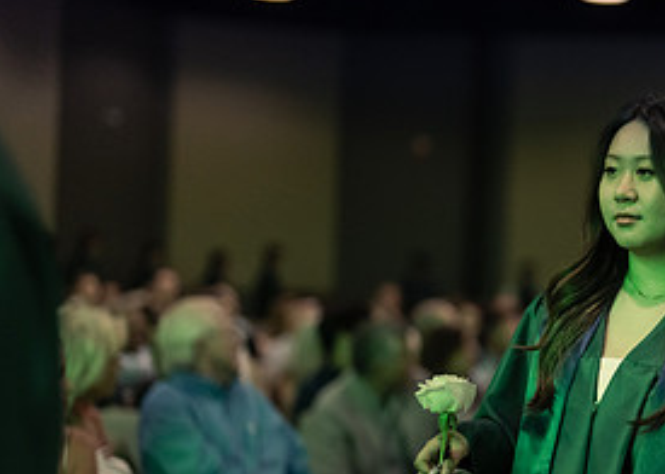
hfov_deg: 17.6
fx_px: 2114
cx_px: 621
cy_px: 278
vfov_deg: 12.8
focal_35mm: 112
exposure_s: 1/500
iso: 1250
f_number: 1.2
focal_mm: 50
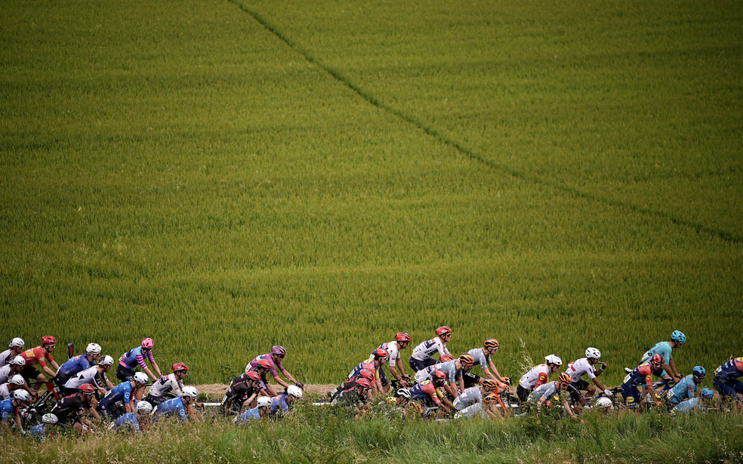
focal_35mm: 175
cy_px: 210
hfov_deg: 12.0
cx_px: 366
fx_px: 3544
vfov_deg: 7.5
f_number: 2.8
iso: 1250
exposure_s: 1/10000
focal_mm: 165
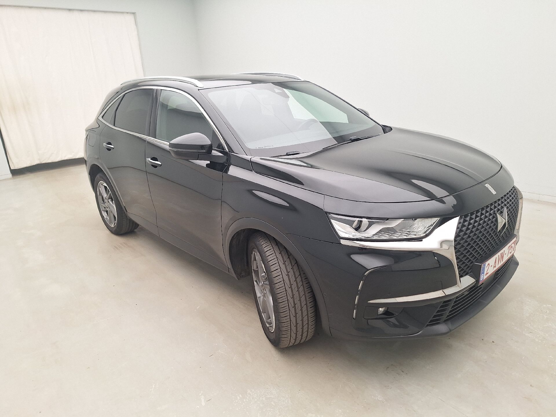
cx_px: 278
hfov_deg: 73.9
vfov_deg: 58.9
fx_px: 369
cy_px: 208
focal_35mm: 23
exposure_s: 1/100
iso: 64
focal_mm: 5.54
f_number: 1.8
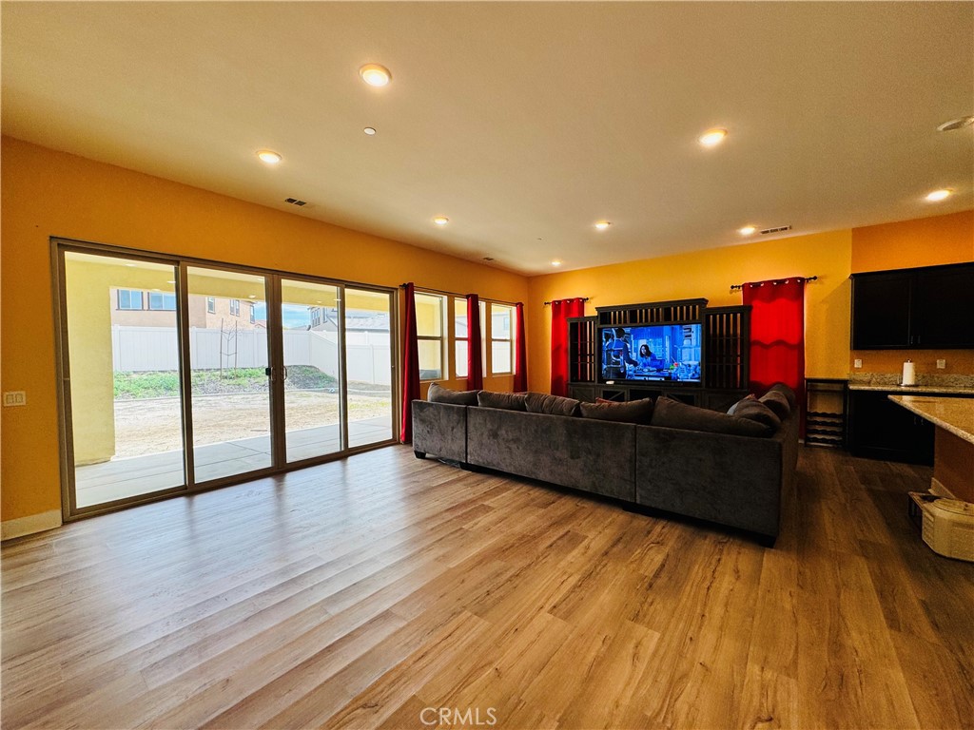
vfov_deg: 85.7
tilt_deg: -2.3
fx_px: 394
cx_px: 487
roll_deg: +0.2
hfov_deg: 102.1
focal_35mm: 14
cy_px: 365
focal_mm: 2.22
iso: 40
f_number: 2.2
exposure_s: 1/212
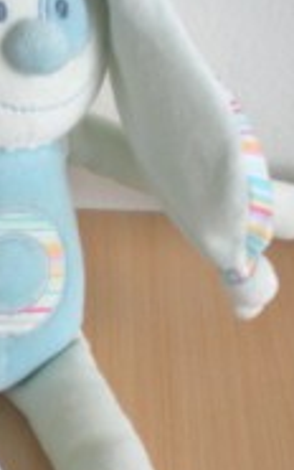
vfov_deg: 18.3
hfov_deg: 11.4
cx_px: -35
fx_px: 1445
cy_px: 348
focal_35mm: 113
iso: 200
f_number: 3.1
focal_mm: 6.3
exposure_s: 1/38.1
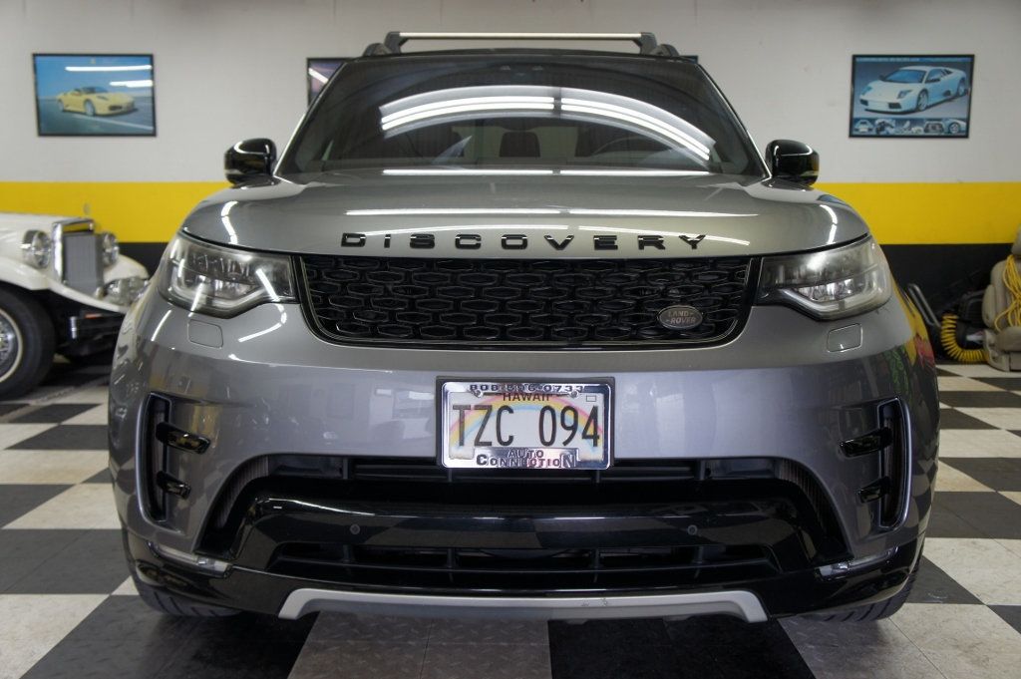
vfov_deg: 38.3
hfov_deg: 55.1
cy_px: 340
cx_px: 510
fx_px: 978
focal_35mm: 34
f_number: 4
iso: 250
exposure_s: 1/40
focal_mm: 23
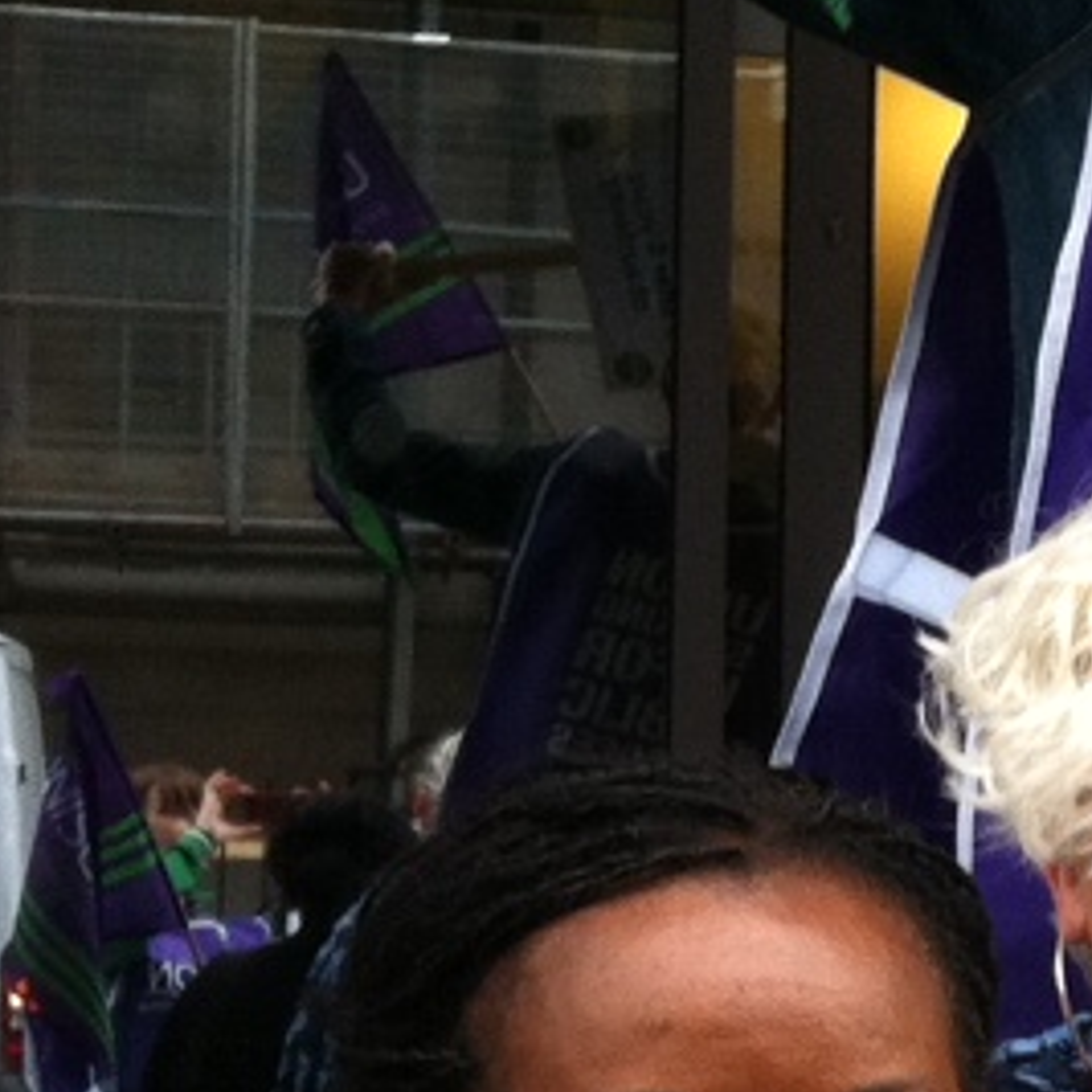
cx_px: 2442
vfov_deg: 11.6
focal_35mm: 150
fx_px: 5354
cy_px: 957
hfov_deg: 10.4
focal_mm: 3.85
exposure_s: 1/60
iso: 100
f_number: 2.8
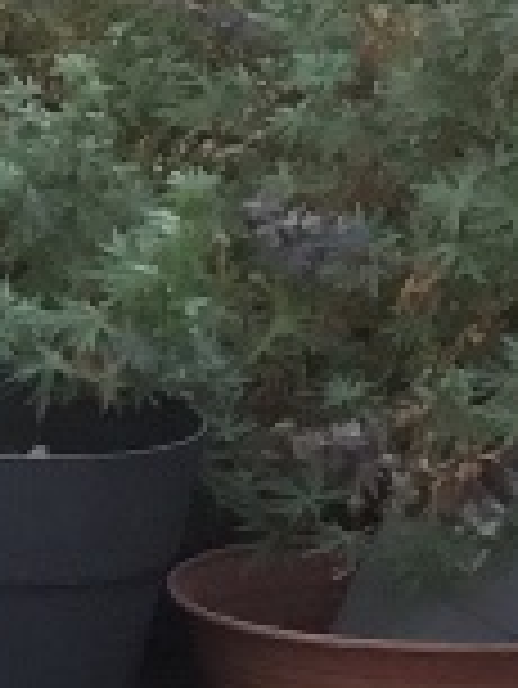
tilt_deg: -27.6
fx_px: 4842
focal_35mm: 243
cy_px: 1808
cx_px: -847
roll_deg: -1.7
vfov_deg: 7.5
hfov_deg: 5.8
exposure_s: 1/100
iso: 40
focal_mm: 3.3
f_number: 2.4
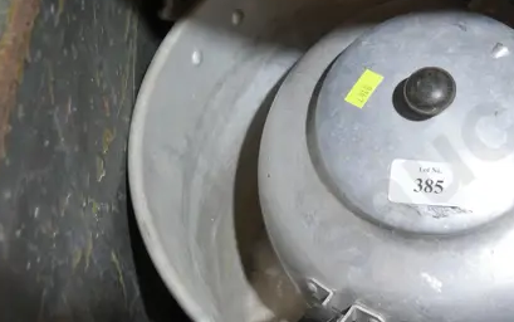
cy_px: 163
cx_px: 447
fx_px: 1191
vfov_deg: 15.4
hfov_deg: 23.8
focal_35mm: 85
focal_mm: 16
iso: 640
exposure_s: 1/60
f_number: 3.6
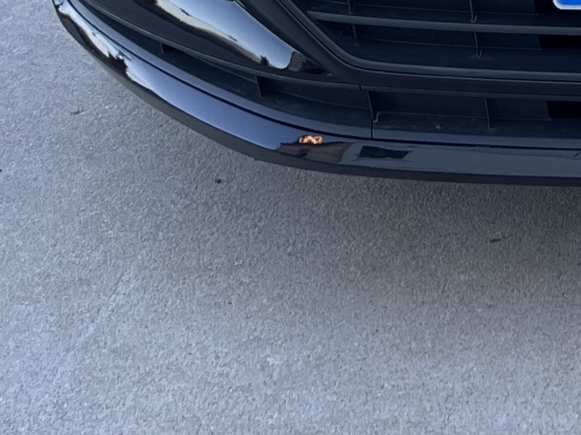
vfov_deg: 11.1
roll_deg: +1.4
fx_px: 2047
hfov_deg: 15.4
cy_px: -411
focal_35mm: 122
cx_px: 762
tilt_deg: -19.2
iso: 40
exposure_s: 1/278
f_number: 1.5
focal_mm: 5.7
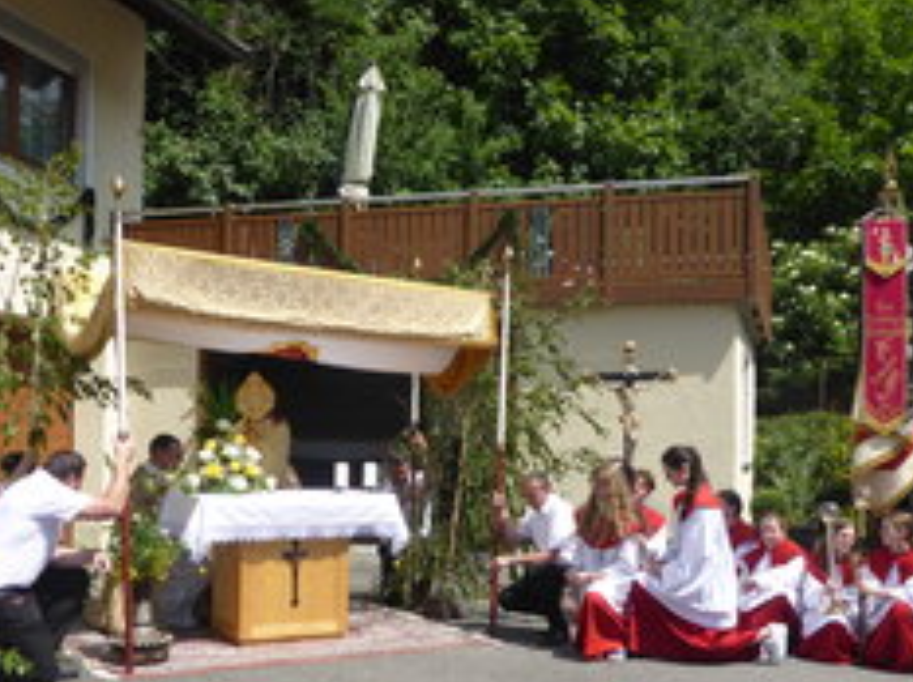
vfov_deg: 33.2
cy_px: 459
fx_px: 1132
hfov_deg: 43.9
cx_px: 490
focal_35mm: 43
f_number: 3.3
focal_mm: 4.3
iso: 100
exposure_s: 1/1300
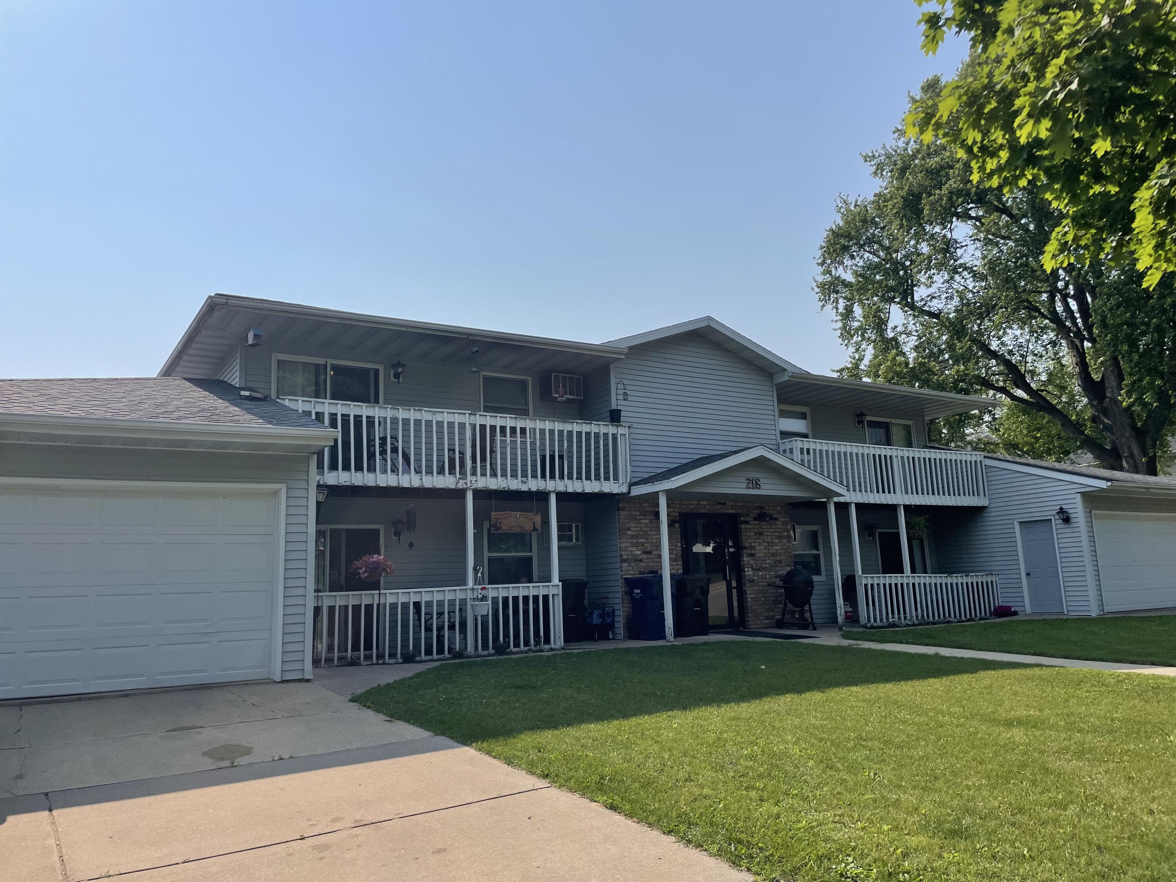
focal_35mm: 26
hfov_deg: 67.3
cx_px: 588
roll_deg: +1.8
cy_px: 441
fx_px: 883
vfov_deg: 53.1
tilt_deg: +10.9
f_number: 1.6
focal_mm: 4.2
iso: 32
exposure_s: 1/8403
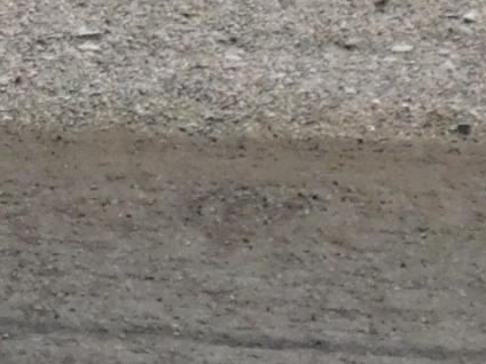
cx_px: -978
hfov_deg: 6.4
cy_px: -556
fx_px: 3973
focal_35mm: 283
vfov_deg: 5.1
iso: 125
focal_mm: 7.1
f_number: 7.2
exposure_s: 1/400
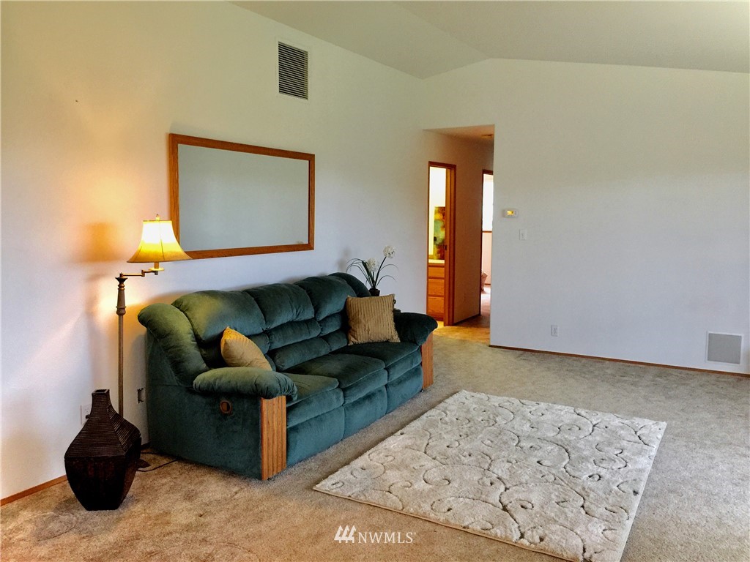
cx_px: 375
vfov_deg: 48.2
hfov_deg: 61.7
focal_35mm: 29
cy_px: 281
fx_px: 628
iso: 125
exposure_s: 1/15
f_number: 2.2
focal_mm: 4.15
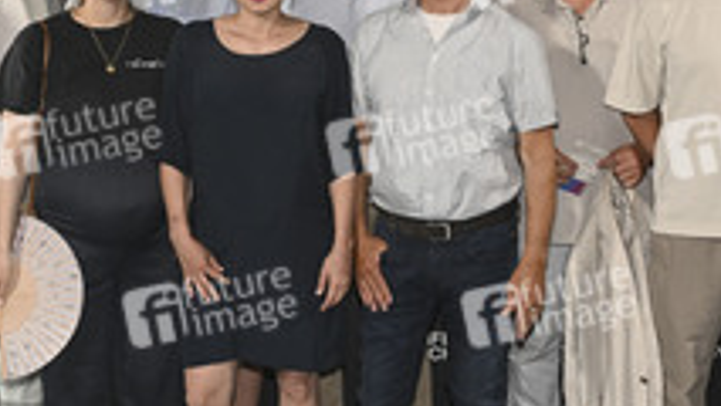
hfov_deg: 29.6
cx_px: 459
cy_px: 223
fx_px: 1358
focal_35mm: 71
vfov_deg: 17.0
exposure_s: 1/200
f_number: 5.6
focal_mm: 32
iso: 2000
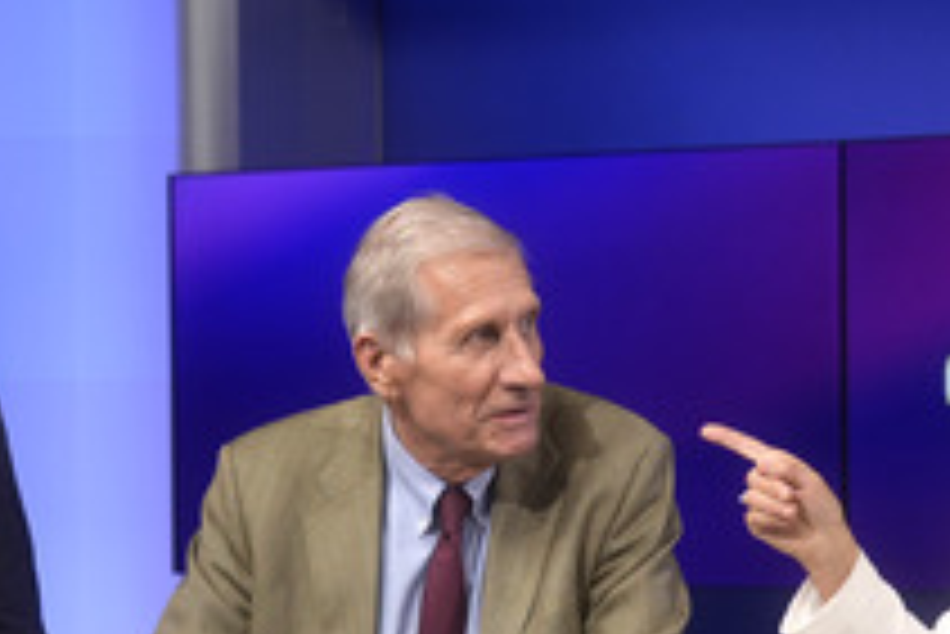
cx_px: 498
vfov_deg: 14.2
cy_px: 454
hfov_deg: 21.2
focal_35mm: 96
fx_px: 2535
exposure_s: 1/320
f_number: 2.2
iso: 640
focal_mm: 30
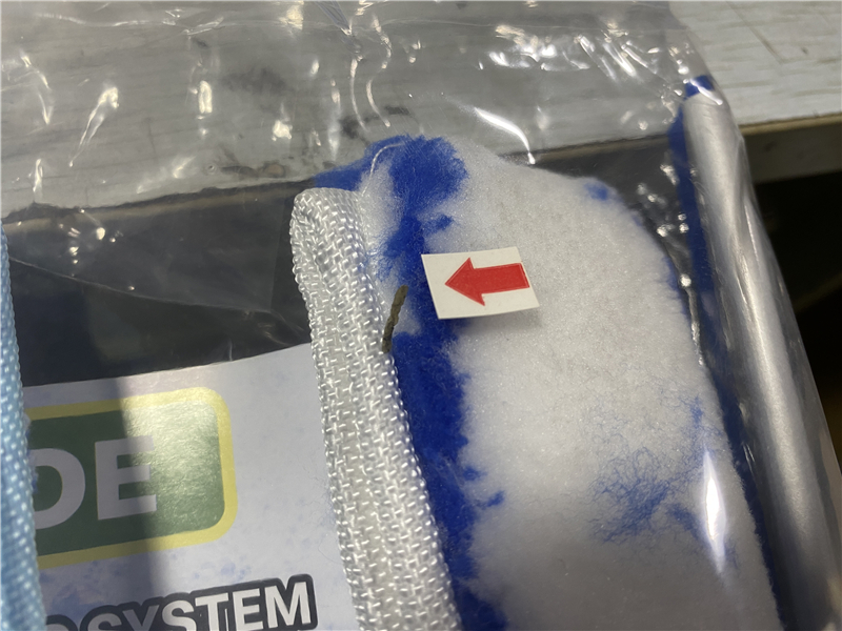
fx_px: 608
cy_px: 316
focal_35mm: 25
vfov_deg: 54.9
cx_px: 421
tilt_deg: -64.6
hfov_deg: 69.4
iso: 64
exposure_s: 1/50
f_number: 1.8
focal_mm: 4.25
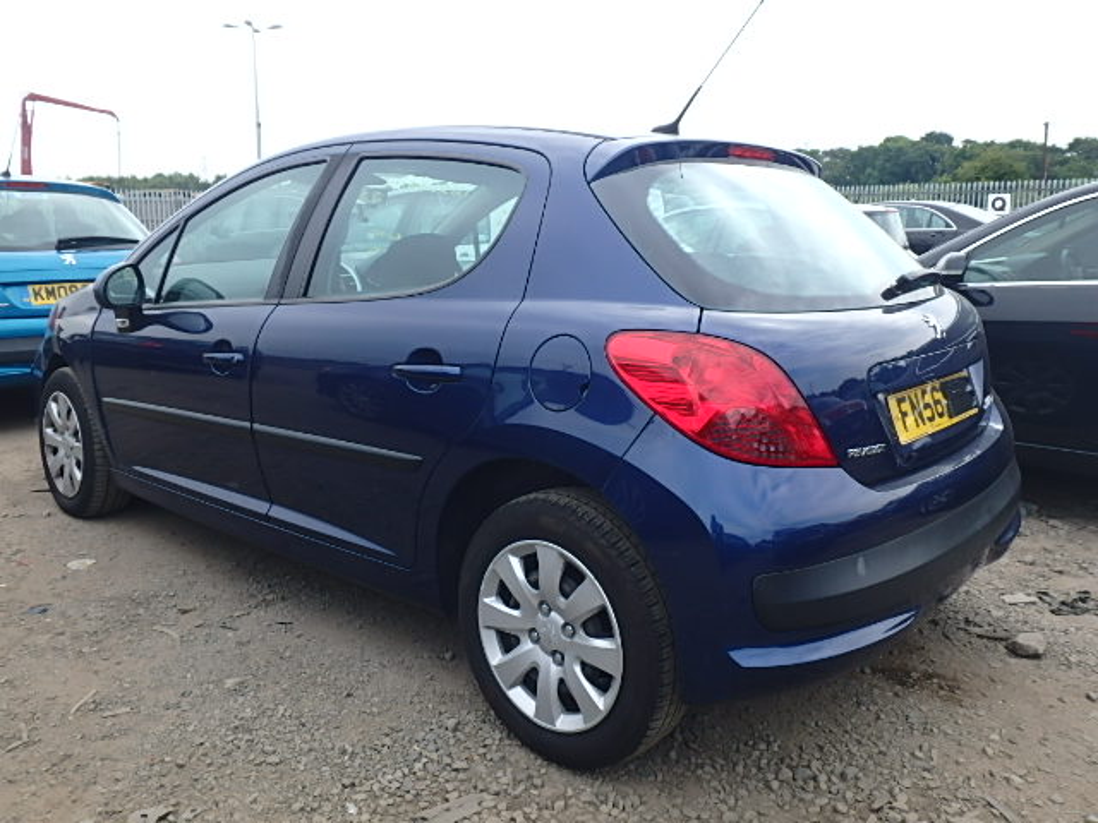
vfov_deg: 48.2
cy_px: 412
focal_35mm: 29
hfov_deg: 61.7
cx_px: 549
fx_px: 920
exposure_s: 1/200
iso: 125
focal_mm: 5.2
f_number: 4.6
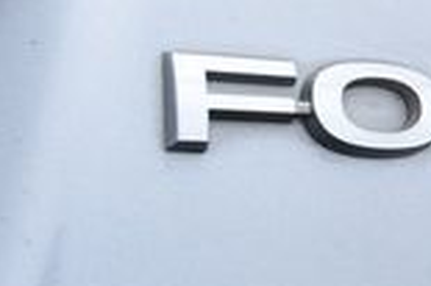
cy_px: 210
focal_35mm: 124
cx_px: 868
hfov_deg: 13.9
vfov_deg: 11.0
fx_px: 1483
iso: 100
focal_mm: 20
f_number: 9
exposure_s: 1/320
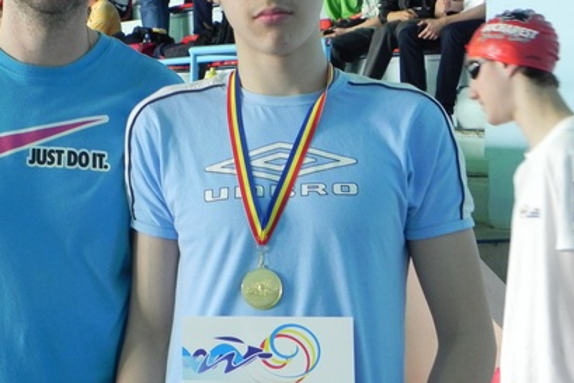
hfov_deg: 26.3
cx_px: 142
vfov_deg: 17.8
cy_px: 88
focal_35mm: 76
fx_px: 1212
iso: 325
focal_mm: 8.2
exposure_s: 1/30
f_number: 3.2
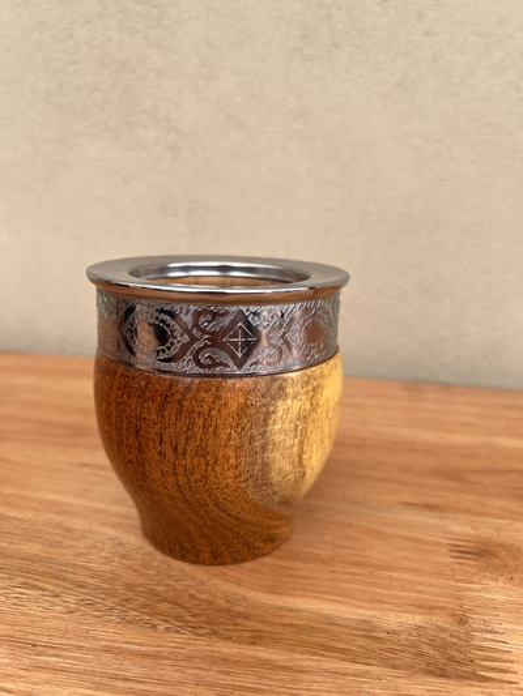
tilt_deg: -12.2
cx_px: 262
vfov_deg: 67.3
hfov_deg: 53.1
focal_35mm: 26
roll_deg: +1.1
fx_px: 524
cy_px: 348
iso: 50
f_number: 1.5
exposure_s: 1/887
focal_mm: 5.7
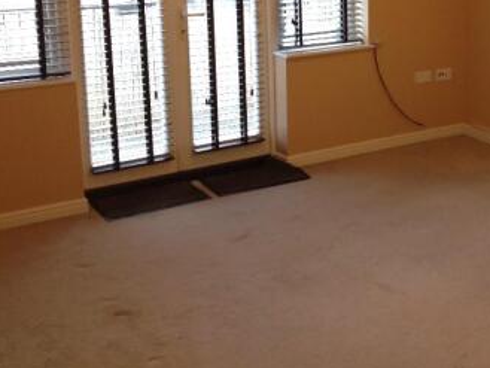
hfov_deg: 30.3
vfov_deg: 23.2
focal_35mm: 62
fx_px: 878
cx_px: 407
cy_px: 57
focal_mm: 4.28
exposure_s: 1/20
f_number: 2.4
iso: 125
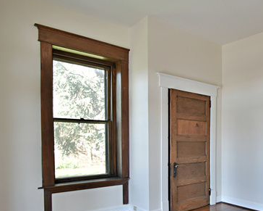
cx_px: 266
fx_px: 226
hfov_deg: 48.9
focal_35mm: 29
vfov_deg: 48.5
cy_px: 152
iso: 640
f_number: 5.6
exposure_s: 1/60
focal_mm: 10
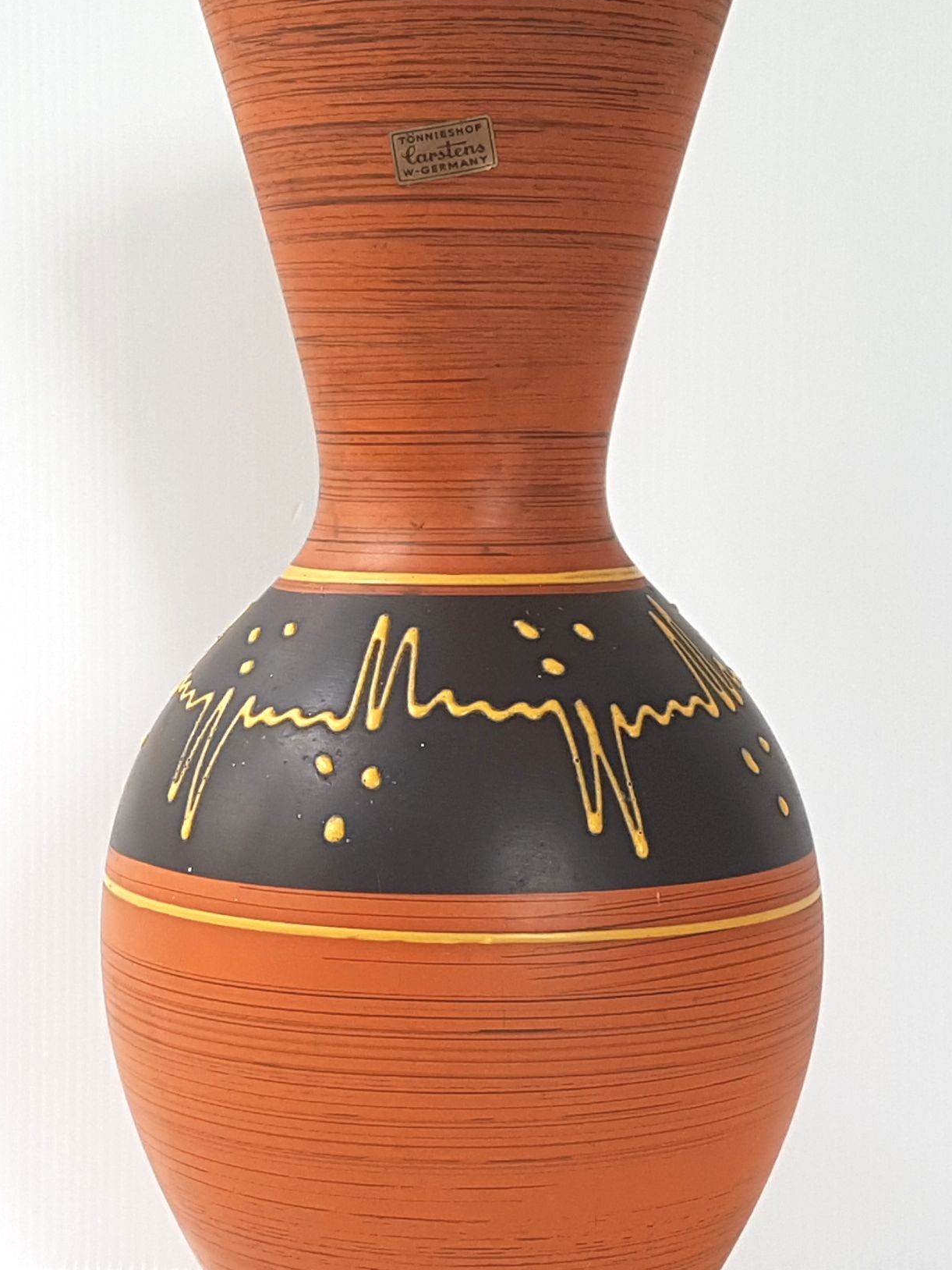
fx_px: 1687
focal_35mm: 46
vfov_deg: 41.2
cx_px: 405
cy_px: 708
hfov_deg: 31.5
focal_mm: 4.2
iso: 80
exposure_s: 1/100
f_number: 1.7
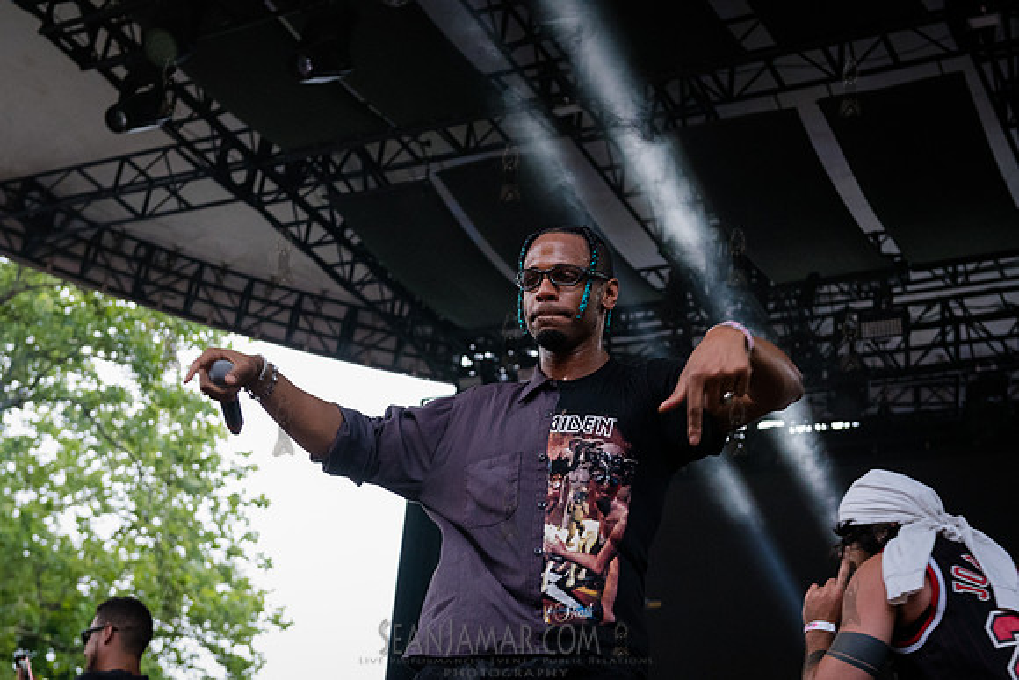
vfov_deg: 23.5
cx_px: 510
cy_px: 340
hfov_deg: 34.6
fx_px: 1637
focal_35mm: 58
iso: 4000
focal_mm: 48
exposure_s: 1/320
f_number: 3.5
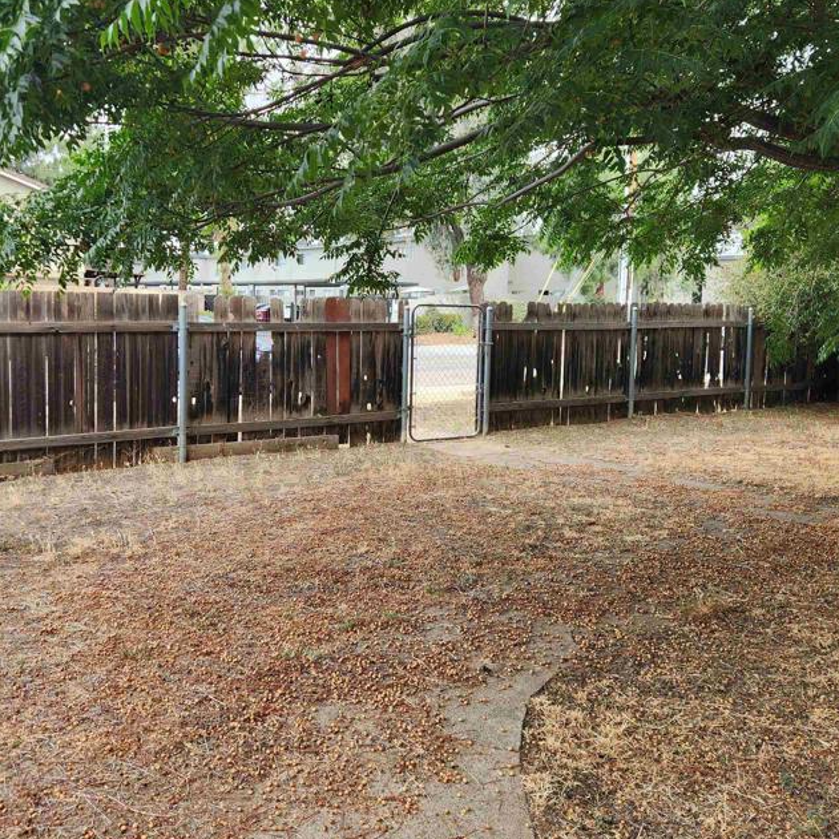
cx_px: 424
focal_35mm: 33
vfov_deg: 49.7
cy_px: 379
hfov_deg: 49.7
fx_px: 905
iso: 20
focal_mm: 5.4
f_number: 1.8
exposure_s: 1/208
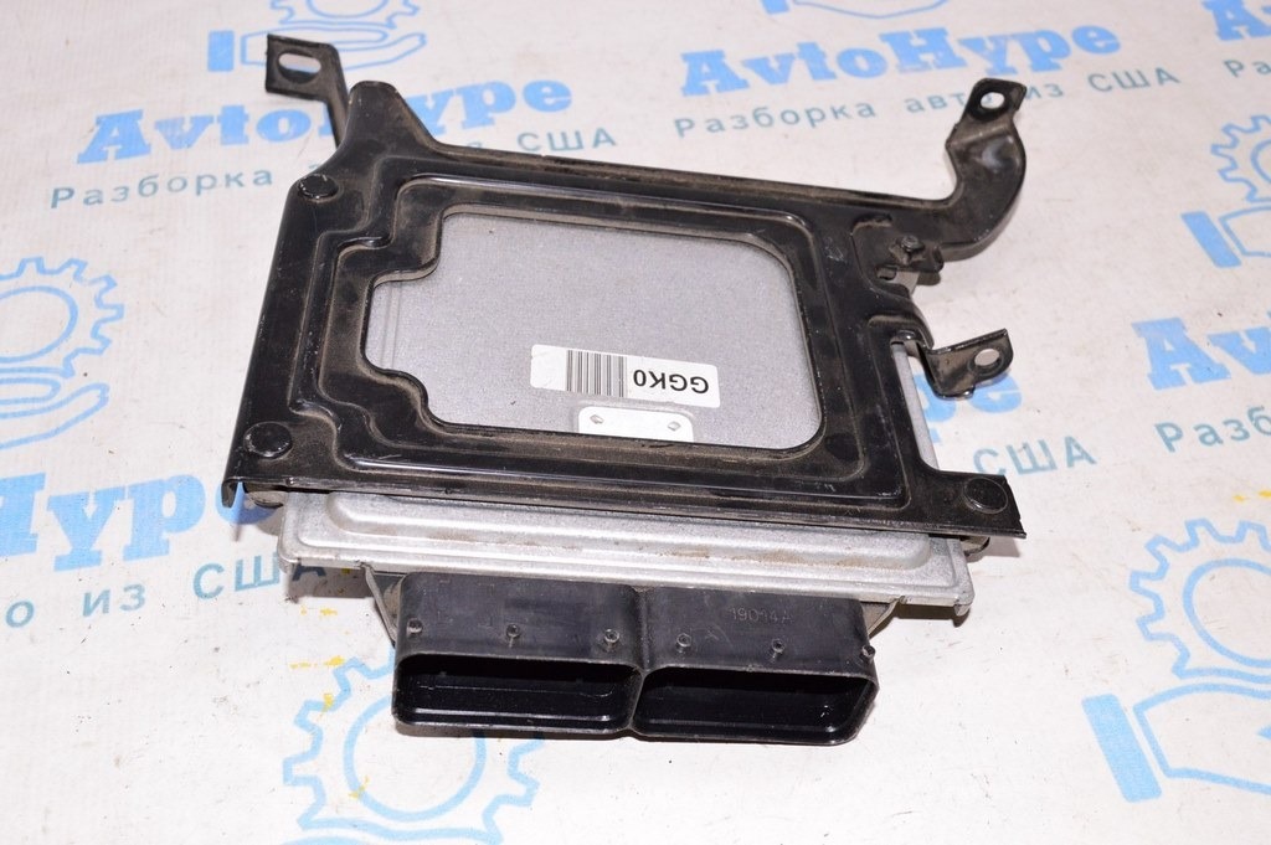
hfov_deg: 49.6
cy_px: 422
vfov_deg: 34.2
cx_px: 636
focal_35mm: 39
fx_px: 1376
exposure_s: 1/160
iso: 1600
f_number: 8
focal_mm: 26
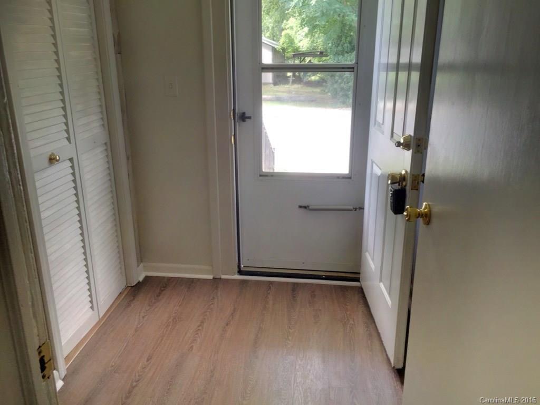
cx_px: 270
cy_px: 202
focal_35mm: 29
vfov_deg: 48.2
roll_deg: -1.0
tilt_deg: -17.3
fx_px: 452
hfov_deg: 61.7
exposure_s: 1/30
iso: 32
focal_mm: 4.15
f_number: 2.2
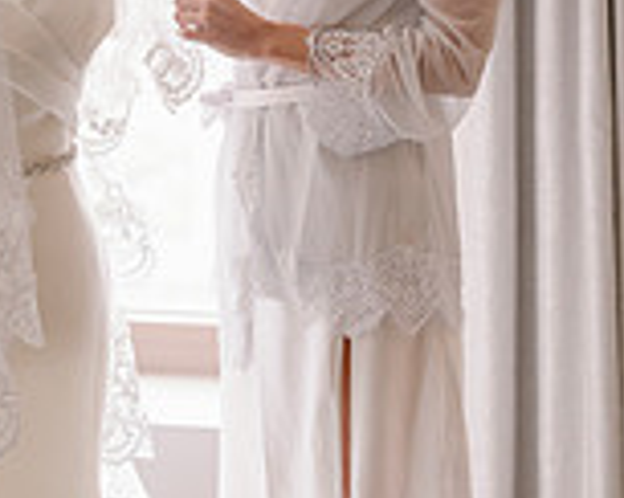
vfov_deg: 11.2
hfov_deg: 14.0
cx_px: 222
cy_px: 216
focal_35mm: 138
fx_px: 2545
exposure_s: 1/500
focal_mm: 50
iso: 800
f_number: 2.2
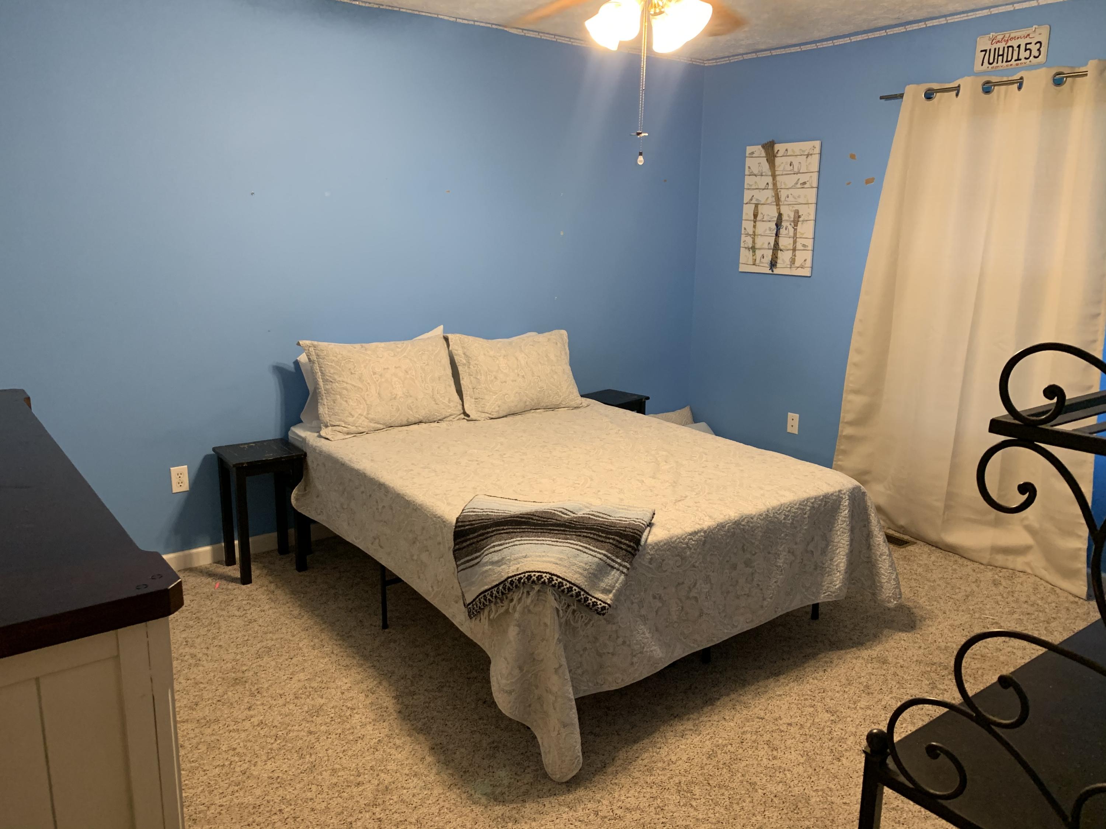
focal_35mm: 26
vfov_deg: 53.1
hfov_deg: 67.3
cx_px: 553
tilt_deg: -10.9
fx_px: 831
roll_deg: -1.2
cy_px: 414
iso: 250
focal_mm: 4.25
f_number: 1.8
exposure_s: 1/60
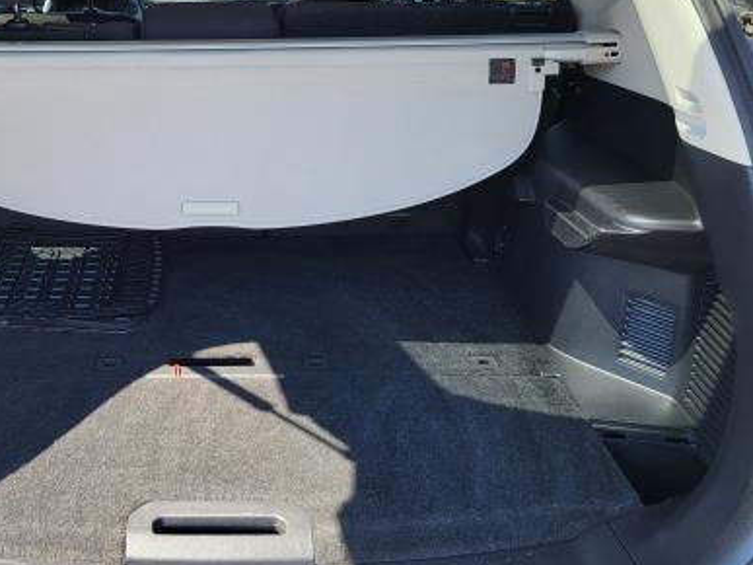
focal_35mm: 43
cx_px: 177
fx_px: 935
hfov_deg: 42.4
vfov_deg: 33.6
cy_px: 288
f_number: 1.8
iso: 40
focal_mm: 5.4
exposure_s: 1/432
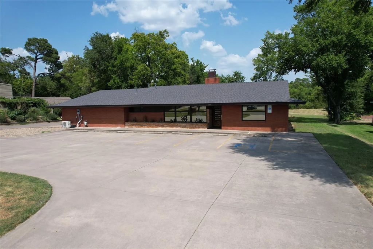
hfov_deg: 78.6
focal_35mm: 22
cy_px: 124
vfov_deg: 57.2
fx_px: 228
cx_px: 186
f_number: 2.8
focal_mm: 8.38
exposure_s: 1/2500
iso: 110
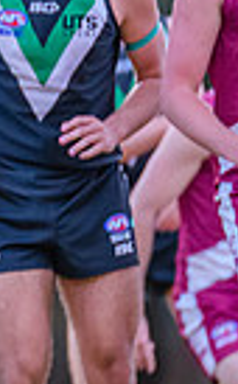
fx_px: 19833
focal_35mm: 1901
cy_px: 32
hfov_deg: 0.7
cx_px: -360
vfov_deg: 1.1
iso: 4000
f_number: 2.8
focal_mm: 300
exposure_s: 1/2500
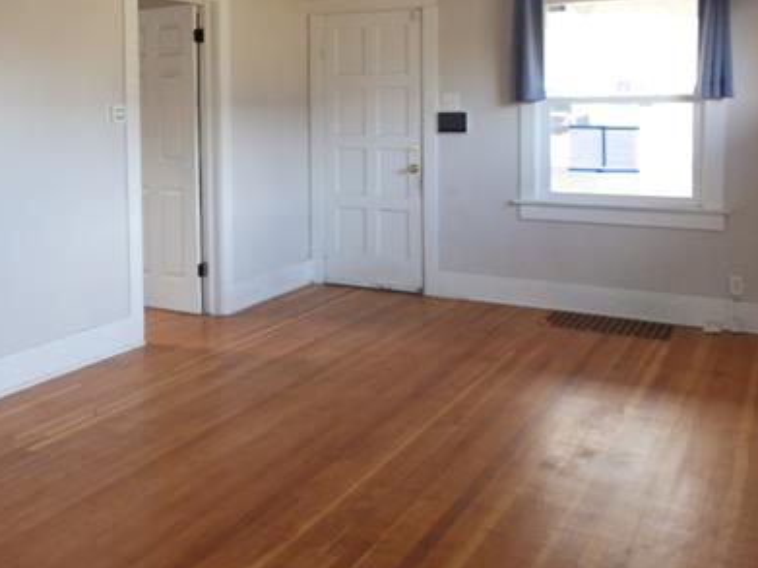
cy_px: 137
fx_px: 788
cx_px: 330
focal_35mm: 36
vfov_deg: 38.5
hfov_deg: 51.2
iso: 320
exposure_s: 1/30
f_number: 3.4
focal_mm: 4
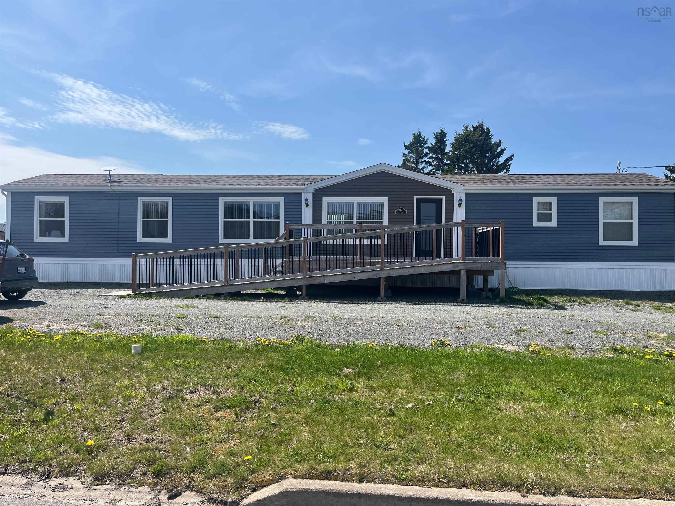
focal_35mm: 26
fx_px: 507
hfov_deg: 67.3
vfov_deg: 53.1
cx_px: 338
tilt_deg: -0.5
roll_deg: -0.4
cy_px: 253
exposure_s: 1/4310
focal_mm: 5.1
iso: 50
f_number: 1.6
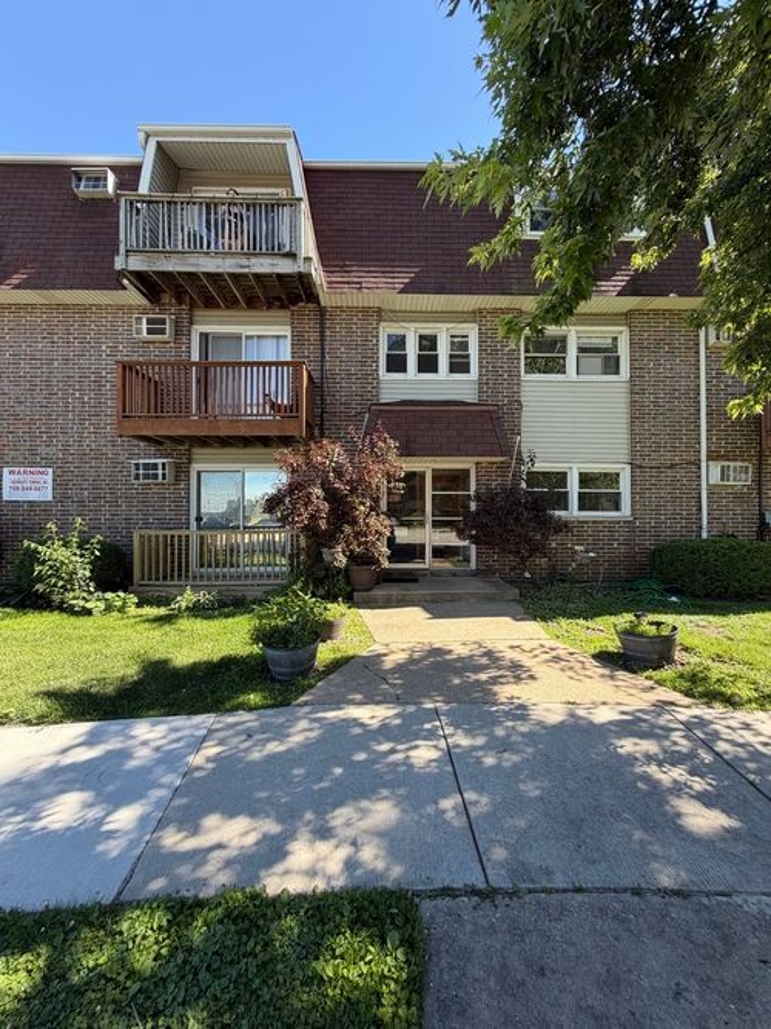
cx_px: 386
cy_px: 514
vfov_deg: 102.1
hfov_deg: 85.7
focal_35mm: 14
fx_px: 416
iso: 50
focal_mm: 2.22
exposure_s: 1/395
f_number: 2.2
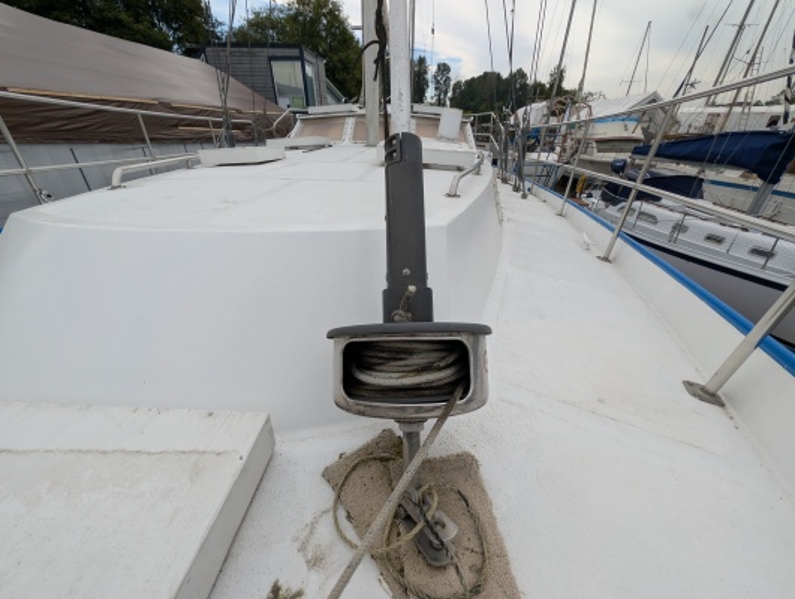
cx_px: 398
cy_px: 300
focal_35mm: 12
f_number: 1.7
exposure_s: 1/2387
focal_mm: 2.02
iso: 52
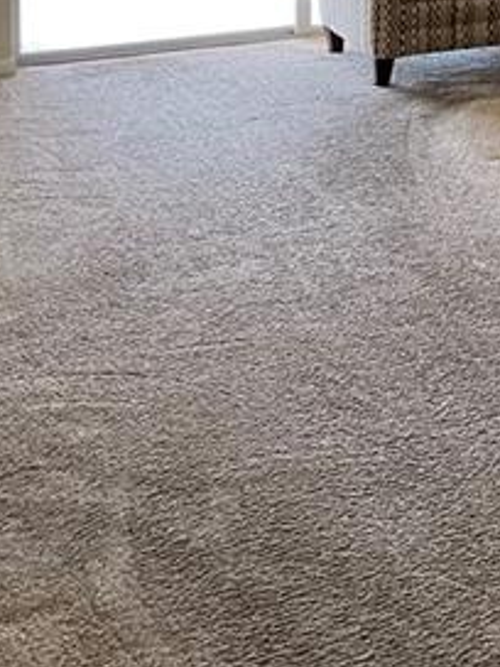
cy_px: -194
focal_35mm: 82
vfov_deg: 21.6
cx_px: 667
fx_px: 1579
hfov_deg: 16.9
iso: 64
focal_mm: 3
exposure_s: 1/120
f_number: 1.8
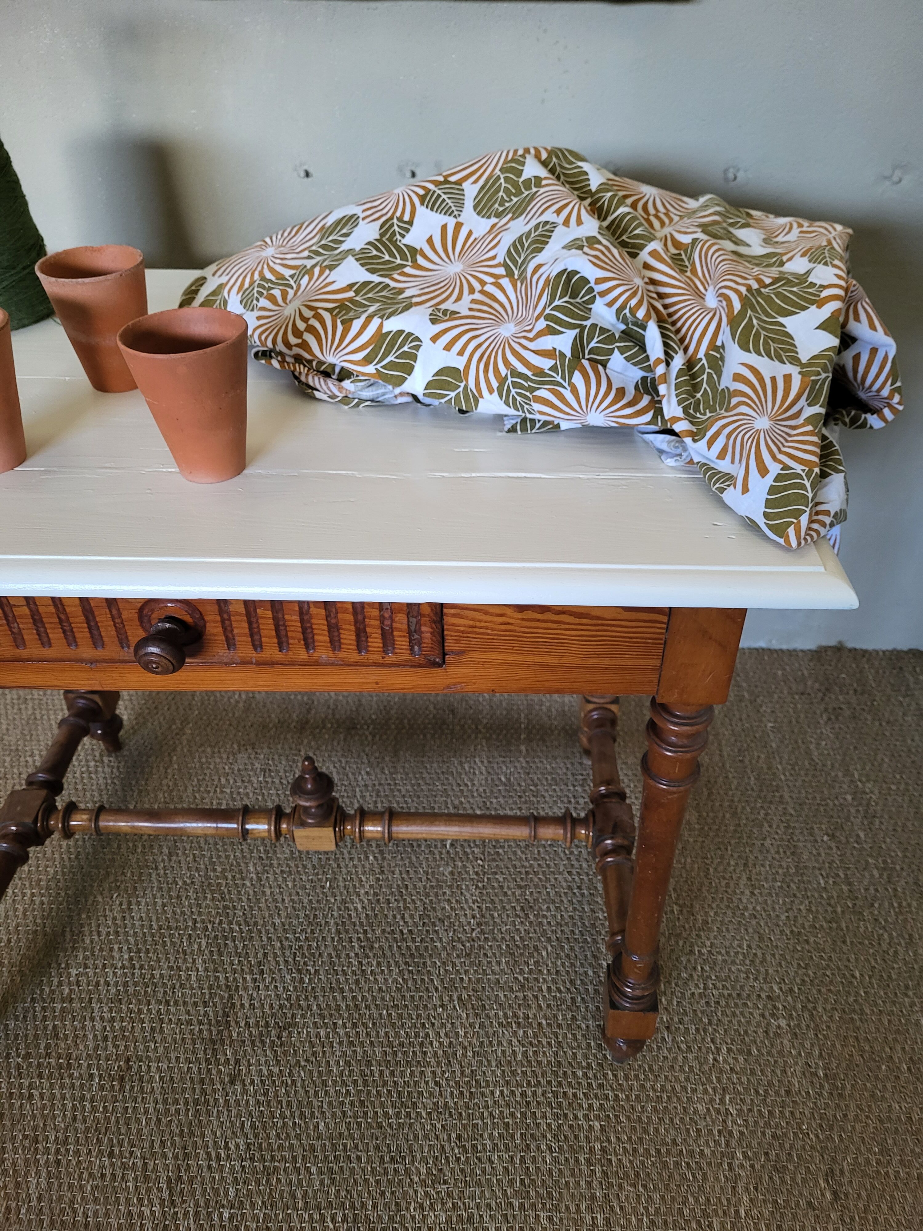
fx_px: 924
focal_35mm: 26
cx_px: 462
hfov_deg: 53.1
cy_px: 616
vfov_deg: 67.3
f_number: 1.8
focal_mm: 5.4
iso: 320
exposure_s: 1/50
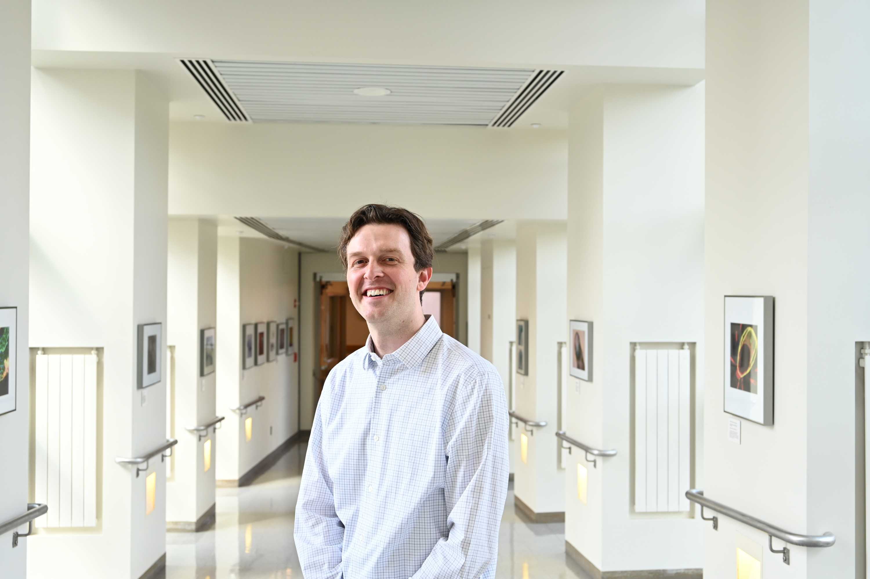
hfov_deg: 50.7
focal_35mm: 38
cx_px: 435
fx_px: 918
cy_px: 290
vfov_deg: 35.0
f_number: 5.3
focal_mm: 38
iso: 720
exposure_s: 1/125
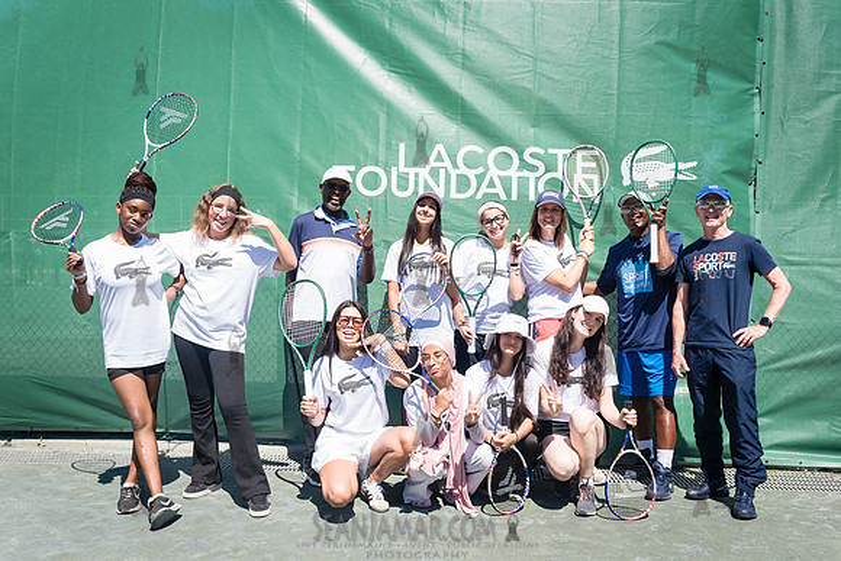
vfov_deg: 38.4
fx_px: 806
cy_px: 294
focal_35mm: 34
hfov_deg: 55.1
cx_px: 433
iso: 200
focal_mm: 32
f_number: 4.5
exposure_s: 1/800
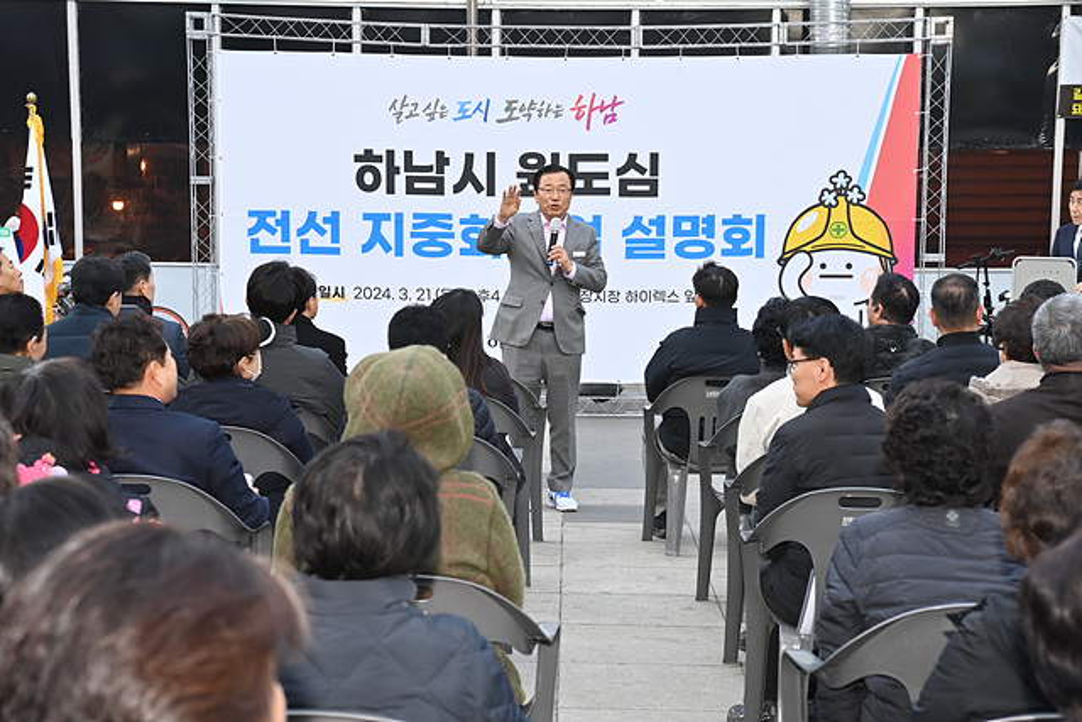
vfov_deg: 19.5
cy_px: 361
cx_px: 541
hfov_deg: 28.8
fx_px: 2104
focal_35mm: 70
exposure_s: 1/250
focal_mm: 70
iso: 800
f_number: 8
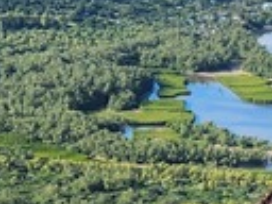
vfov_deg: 8.2
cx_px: 538
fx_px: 1407
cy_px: 268
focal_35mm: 179
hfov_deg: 10.2
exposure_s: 1/942
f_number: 1.8
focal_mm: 5.4
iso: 20
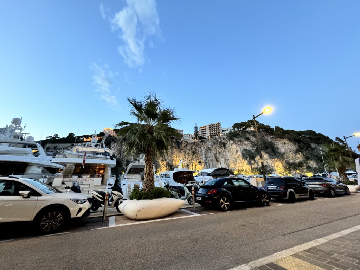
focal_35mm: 14
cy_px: 135
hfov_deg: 102.1
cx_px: 180
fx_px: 146
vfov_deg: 85.7
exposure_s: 1/50
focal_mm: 2.22
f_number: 2.2
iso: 500
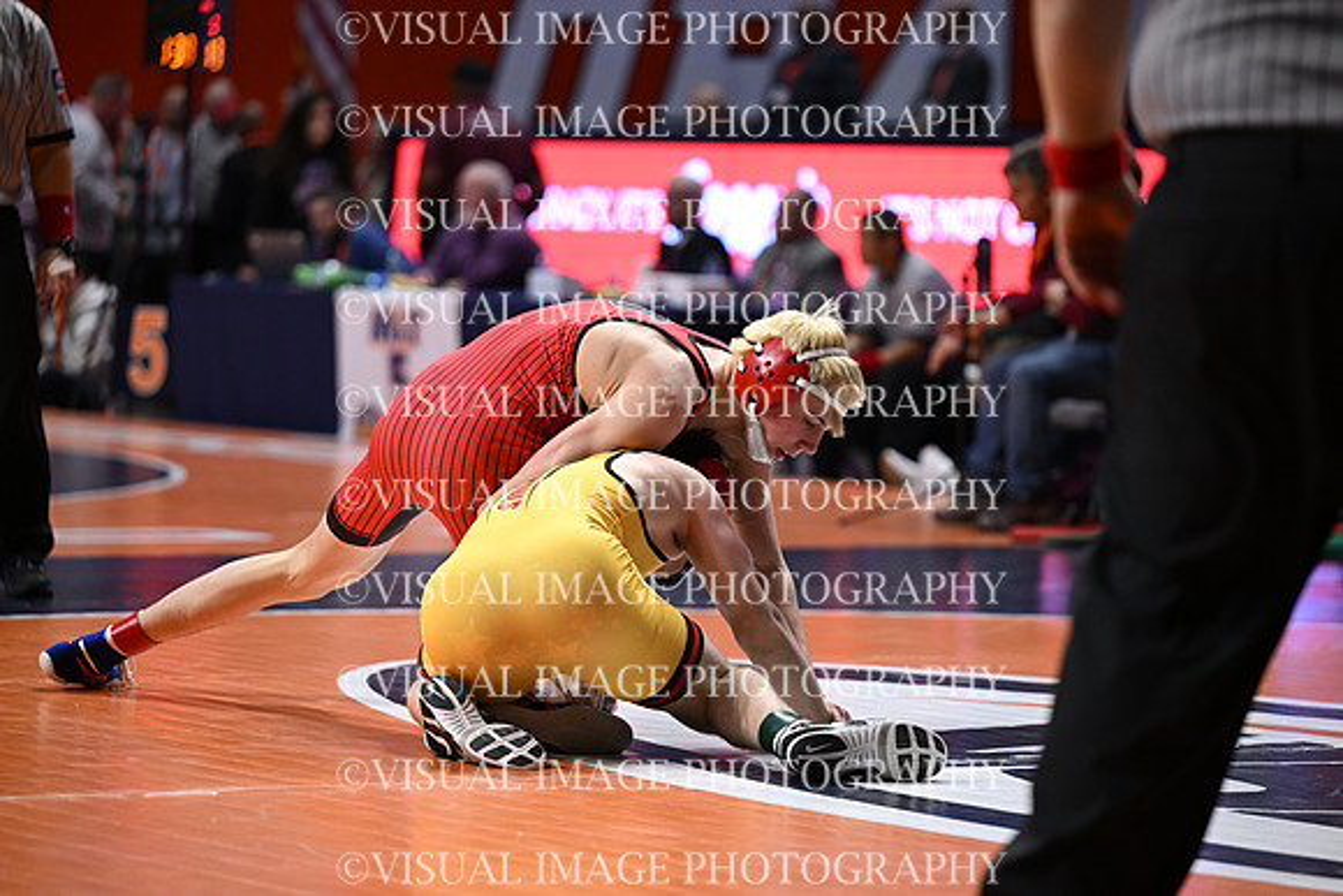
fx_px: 5410
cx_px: 672
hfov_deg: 14.2
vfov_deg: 9.5
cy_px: 448
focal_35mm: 145
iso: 1800
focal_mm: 145
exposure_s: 1/1000
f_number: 2.8
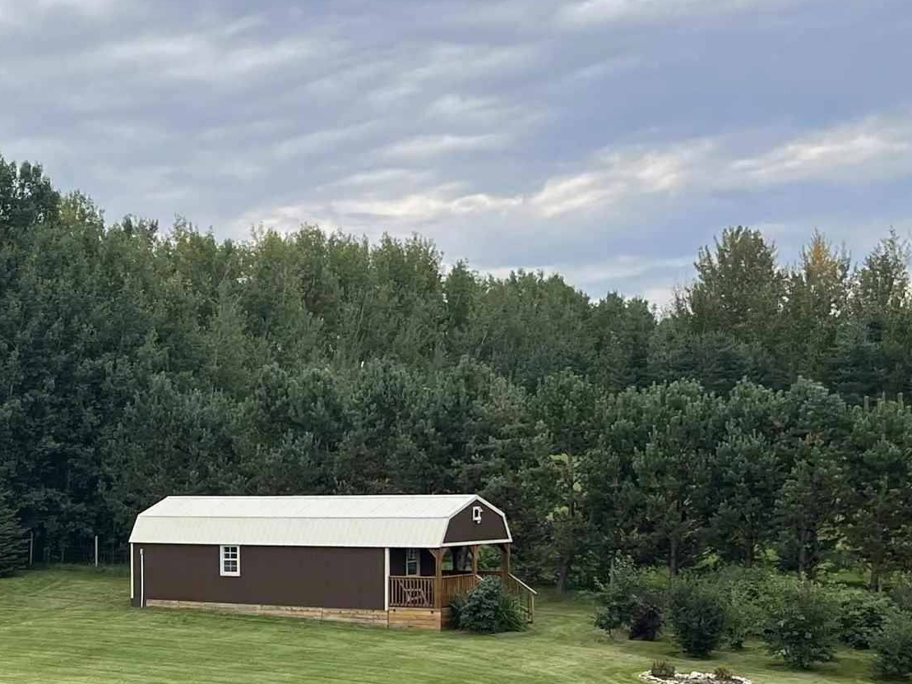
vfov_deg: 20.1
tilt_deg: -4.4
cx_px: -84
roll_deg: +1.4
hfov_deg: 25.2
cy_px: 580
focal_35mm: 72
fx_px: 1897
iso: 50
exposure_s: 1/1672
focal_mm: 5.1
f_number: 1.6
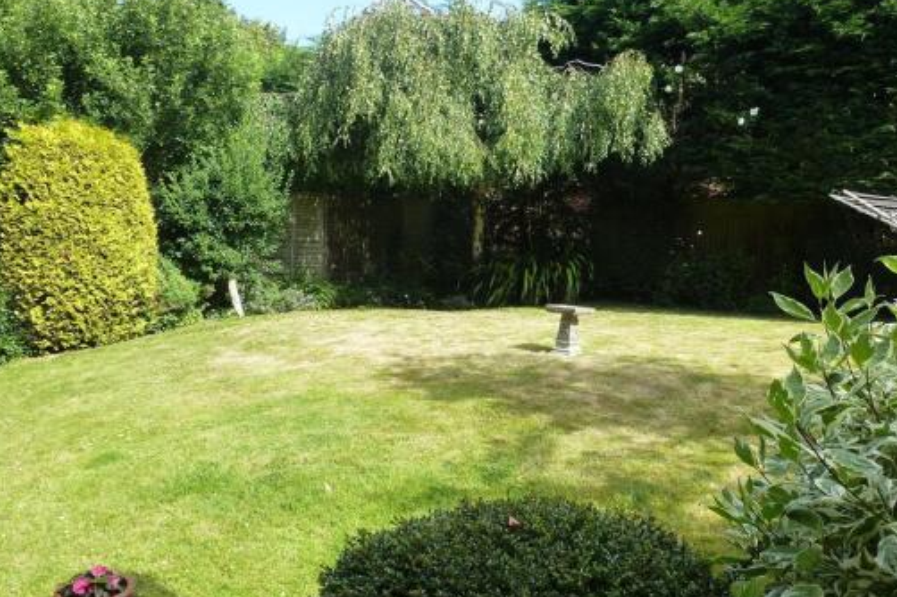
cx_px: 428
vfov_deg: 44.9
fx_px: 722
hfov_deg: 63.7
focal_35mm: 29
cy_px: 310
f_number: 4
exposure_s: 1/200
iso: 160
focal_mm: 4.3
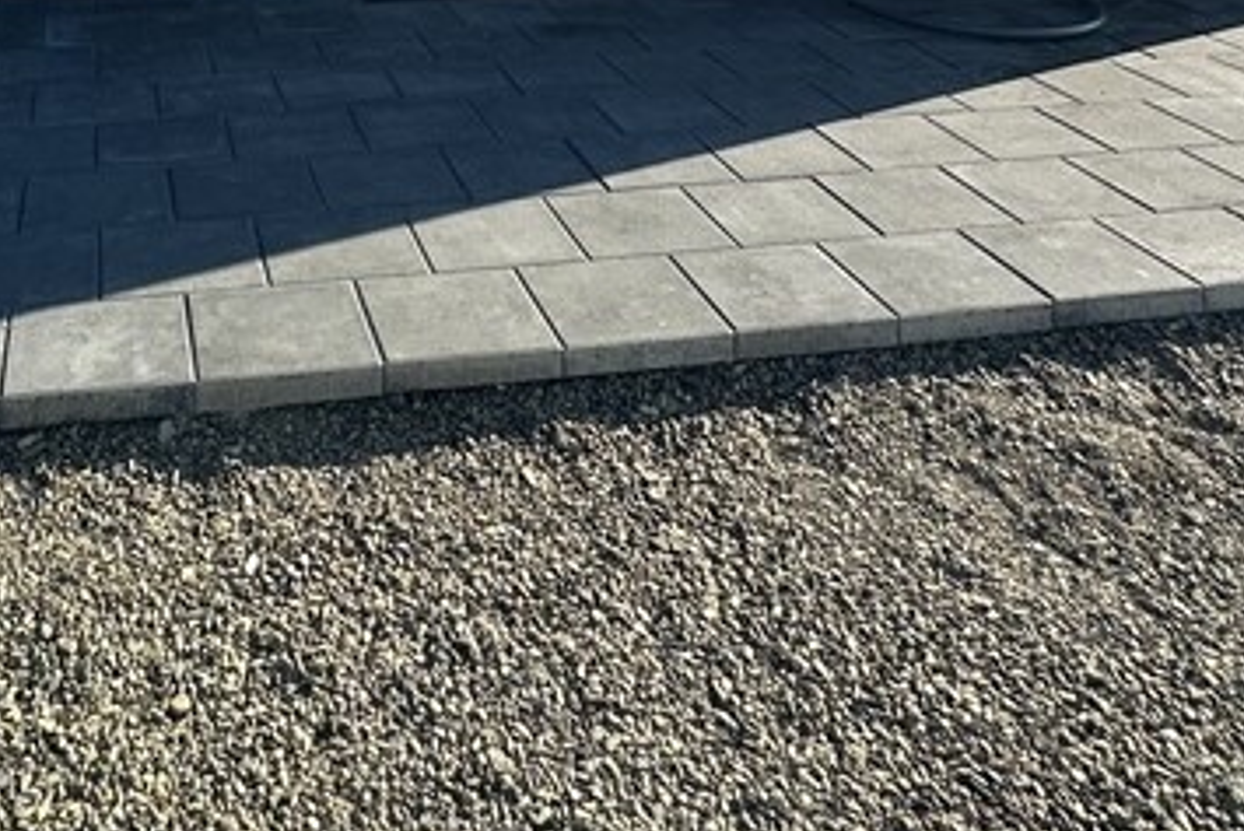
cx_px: 371
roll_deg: -0.2
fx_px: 1452
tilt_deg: +11.3
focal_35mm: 42
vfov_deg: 22.1
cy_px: -603
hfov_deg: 45.4
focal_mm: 2.22
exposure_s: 1/769
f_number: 2.2
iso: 40
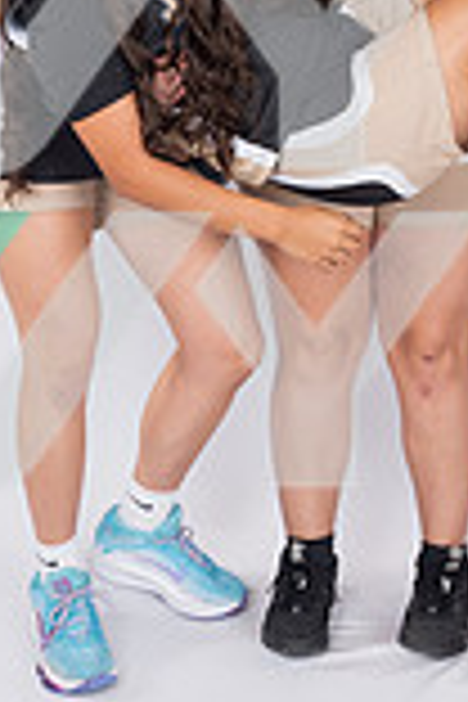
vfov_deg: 20.7
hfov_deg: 14.1
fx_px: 1875
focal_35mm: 96
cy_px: 36
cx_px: 432
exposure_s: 1/250
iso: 160
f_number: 4.5
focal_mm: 33.4
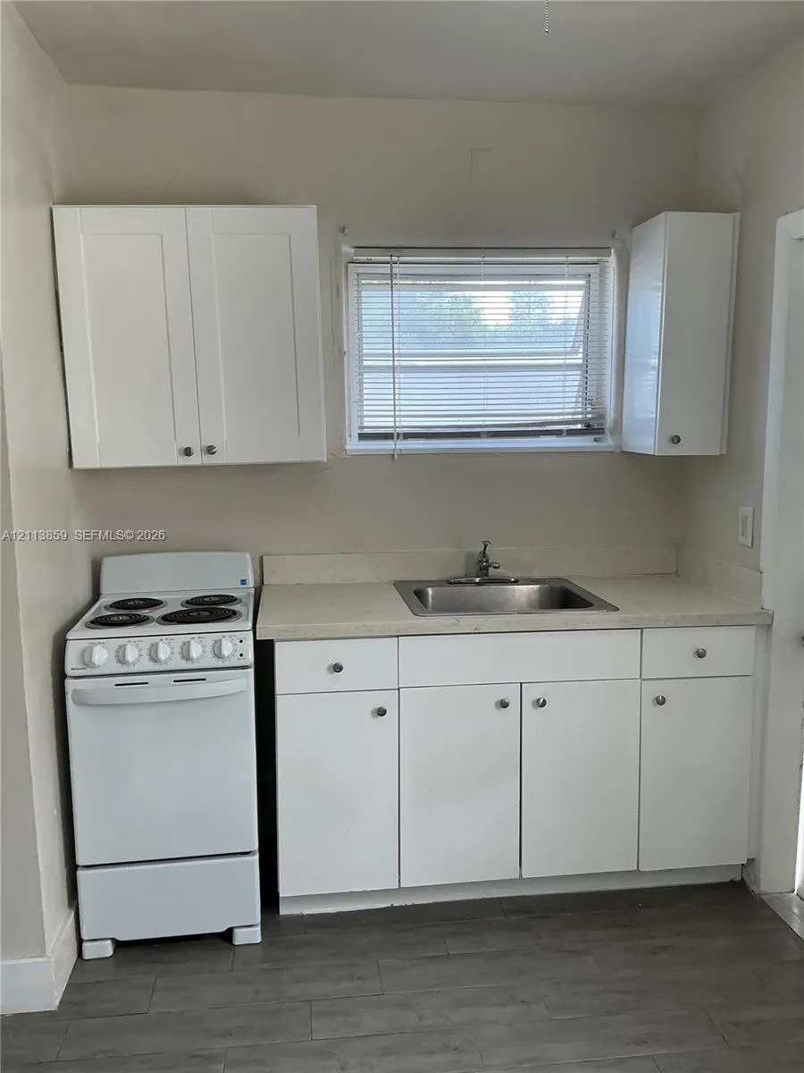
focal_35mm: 29
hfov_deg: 48.2
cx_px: 402
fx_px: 898
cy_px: 536
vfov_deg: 61.7
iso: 40
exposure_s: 1/60
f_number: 1.8
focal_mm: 3
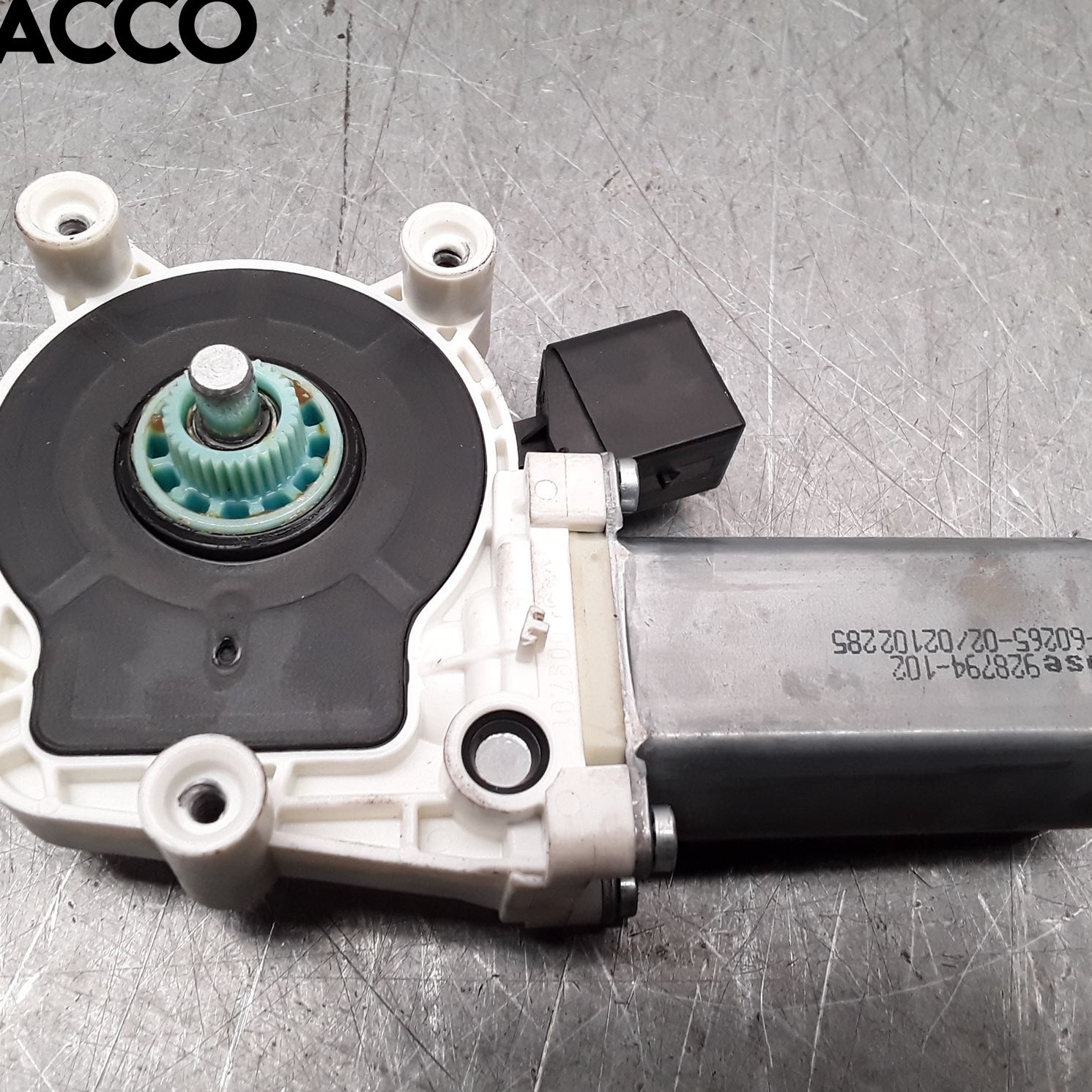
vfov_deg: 48.5
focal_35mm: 34
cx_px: 557
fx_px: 1213
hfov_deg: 48.4
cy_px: 547
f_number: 1.9
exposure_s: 1/100
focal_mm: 2.91
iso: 80
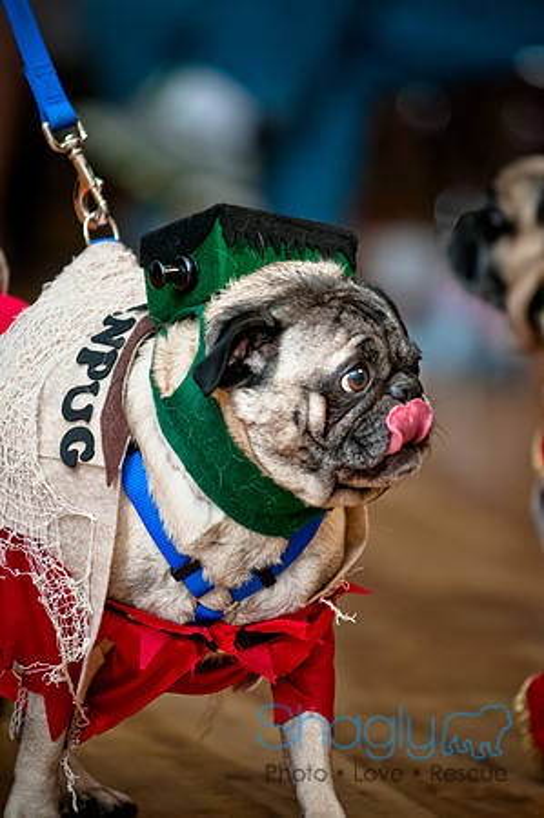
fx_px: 6815
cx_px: 272
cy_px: 409
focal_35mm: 300
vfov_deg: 6.9
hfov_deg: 4.6
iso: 200
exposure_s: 1/200
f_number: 2.8
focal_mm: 200
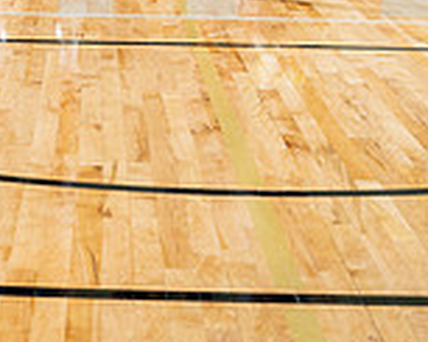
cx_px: 159
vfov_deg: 12.0
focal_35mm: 119
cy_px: -264
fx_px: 1505
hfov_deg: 16.2
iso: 200
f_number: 5.6
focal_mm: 43
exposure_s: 1/250
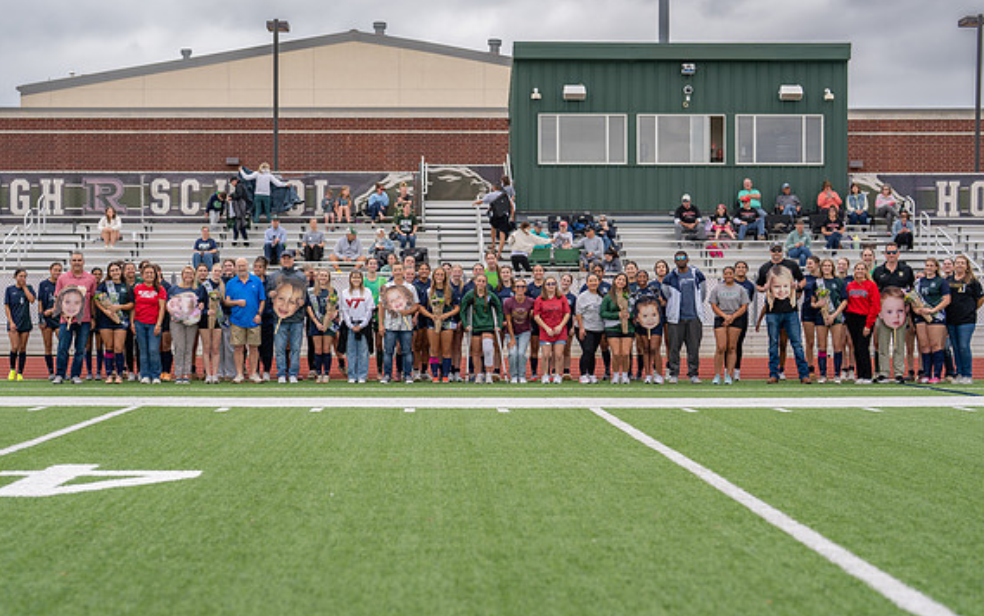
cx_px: 441
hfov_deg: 31.5
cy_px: 353
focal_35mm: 65
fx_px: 1744
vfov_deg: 20.0
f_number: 2
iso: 125
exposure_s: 1/1000
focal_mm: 50
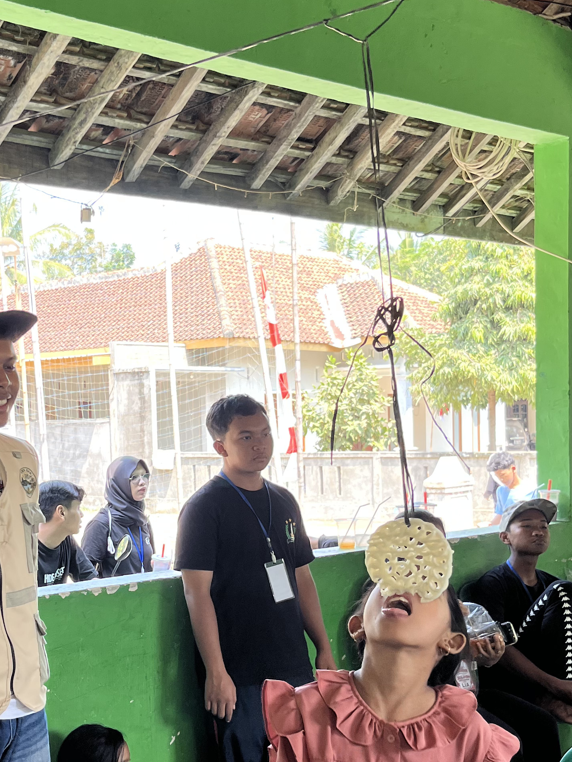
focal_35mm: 55
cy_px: 465
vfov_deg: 34.8
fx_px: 1211
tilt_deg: -1.6
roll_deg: +2.1
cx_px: 180
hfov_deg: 26.4
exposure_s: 1/154
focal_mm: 5.1
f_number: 1.6
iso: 40
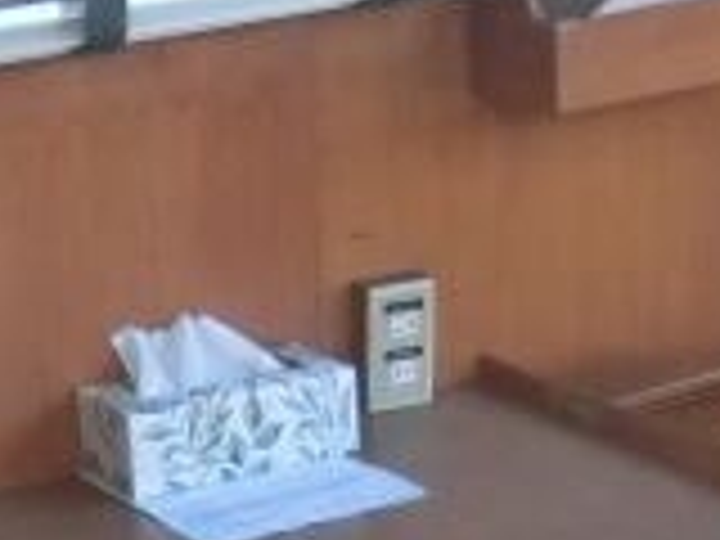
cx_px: 207
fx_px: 2496
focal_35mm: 120
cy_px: 1044
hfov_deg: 16.4
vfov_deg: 11.3
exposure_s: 1/125
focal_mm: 4.24
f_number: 3
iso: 250
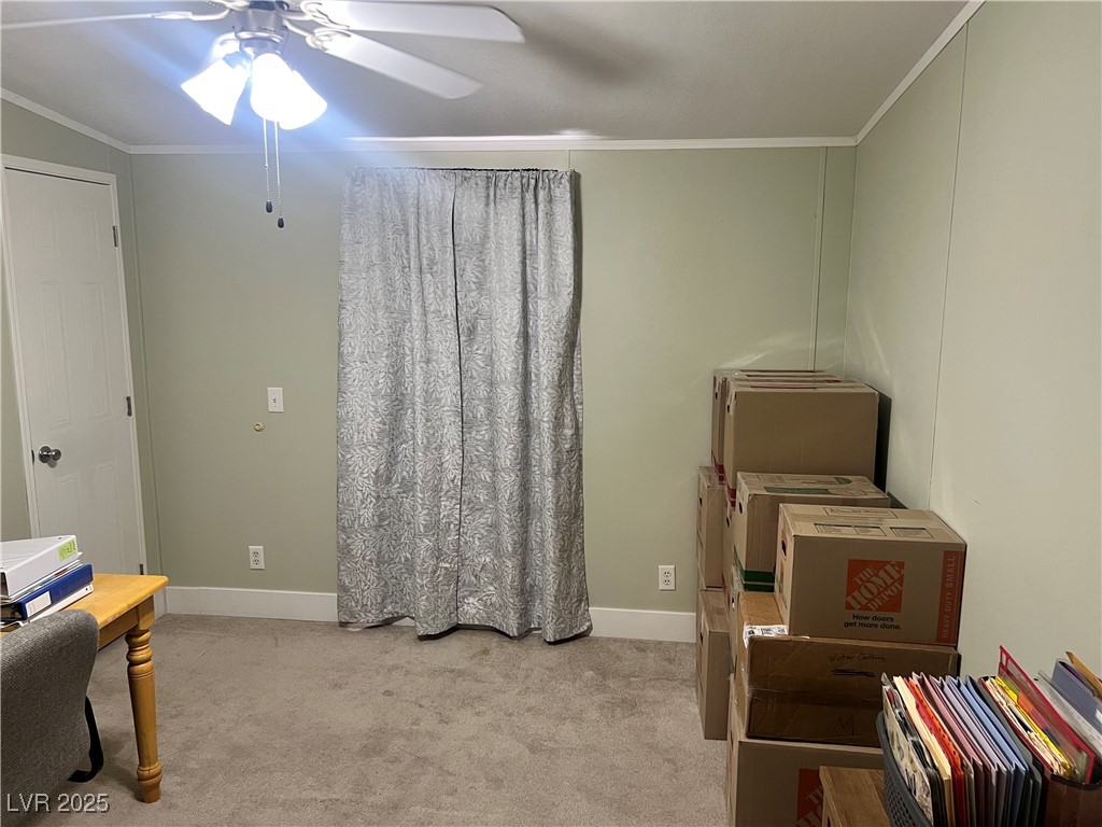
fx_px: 828
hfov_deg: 67.3
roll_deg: -0.5
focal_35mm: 26
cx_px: 551
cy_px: 414
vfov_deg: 53.1
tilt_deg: -8.3
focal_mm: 5.7
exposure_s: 1/60
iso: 160
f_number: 1.5
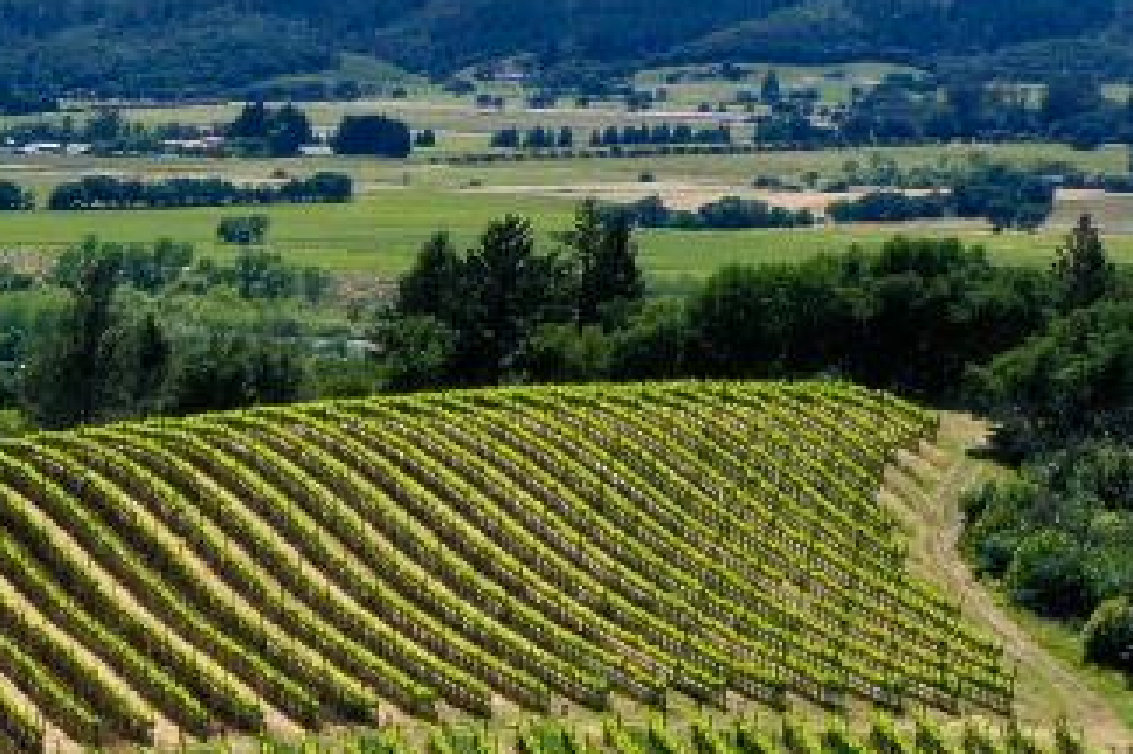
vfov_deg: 10.4
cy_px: 817
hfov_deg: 13.3
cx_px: -1203
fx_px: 4089
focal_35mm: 130
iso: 100
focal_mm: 10.26
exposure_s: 1/500
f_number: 6.3
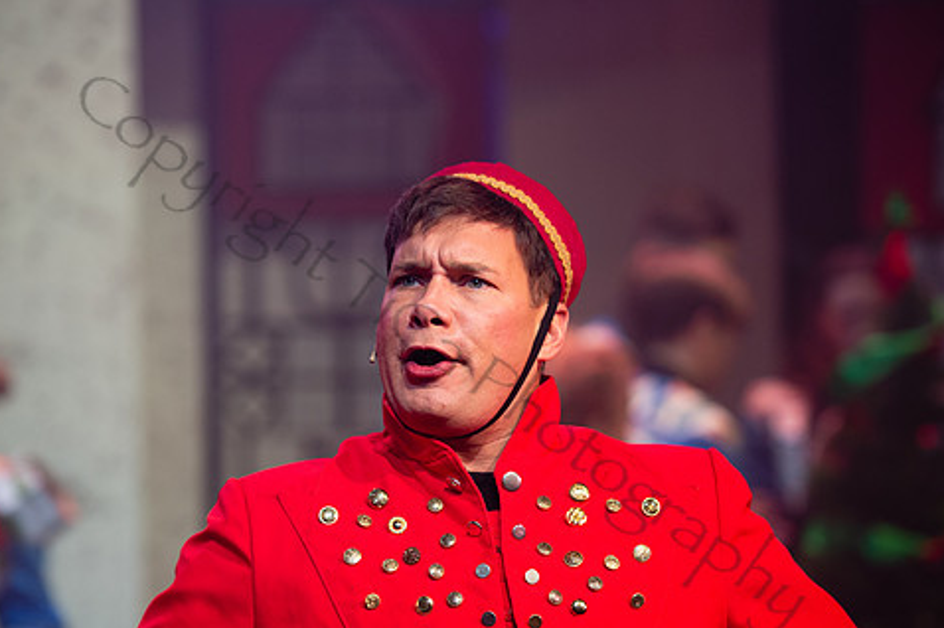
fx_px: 4612
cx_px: 466
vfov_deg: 7.8
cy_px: 363
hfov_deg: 11.7
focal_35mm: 176
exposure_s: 1/250
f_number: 2.8
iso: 1000
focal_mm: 145
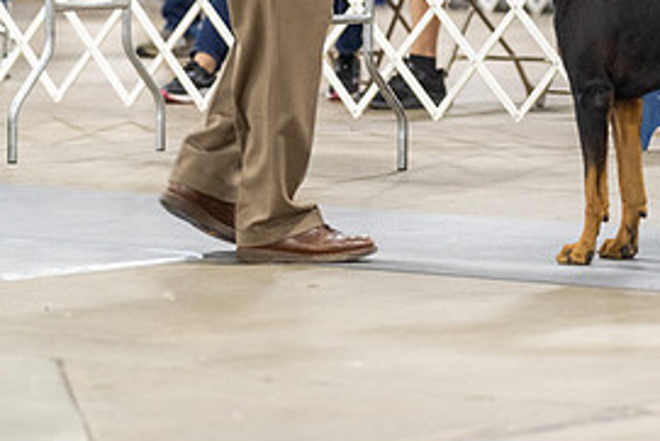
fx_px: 5301
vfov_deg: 4.8
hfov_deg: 7.1
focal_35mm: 289
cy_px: -11
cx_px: 409
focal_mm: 135
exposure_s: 1/160
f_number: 2.8
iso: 3200
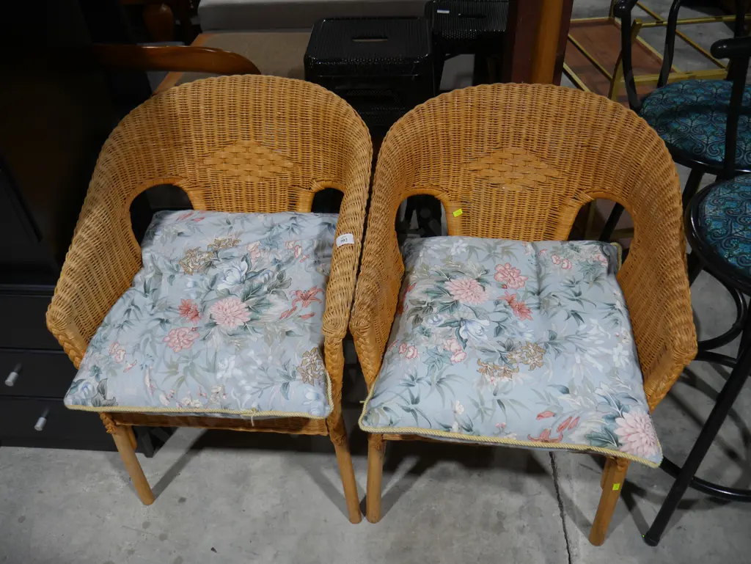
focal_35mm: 28
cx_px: 376
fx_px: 608
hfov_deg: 63.4
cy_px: 282
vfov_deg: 49.8
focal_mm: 14
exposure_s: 1/100
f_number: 3.5
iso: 200
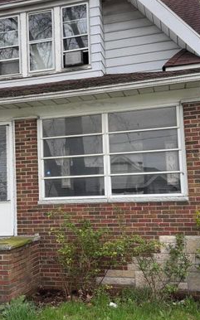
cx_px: 59
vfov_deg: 45.3
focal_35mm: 44
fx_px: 384
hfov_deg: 28.9
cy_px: 168
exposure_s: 1/514
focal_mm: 6.76
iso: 100
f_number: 1.78
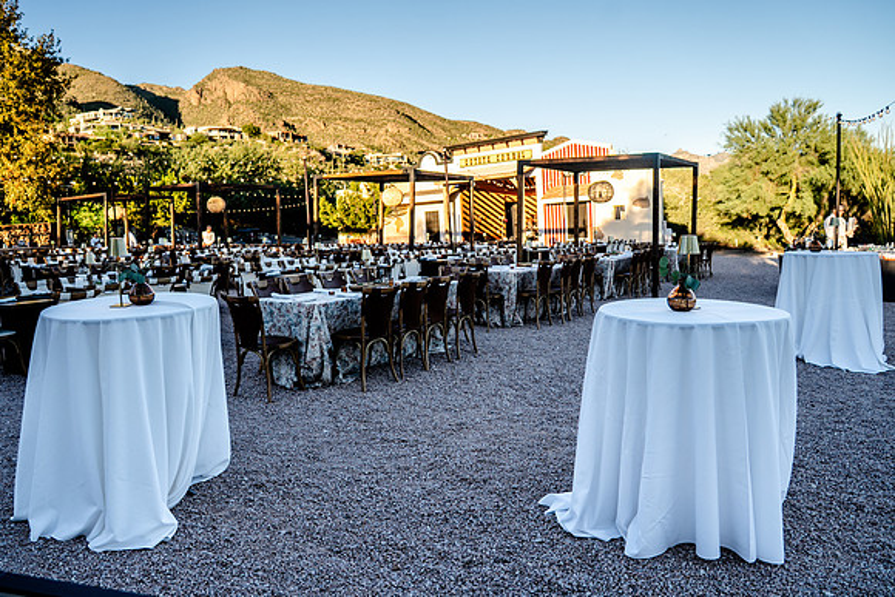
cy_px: 298
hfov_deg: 67.1
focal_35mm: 27
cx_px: 448
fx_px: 675
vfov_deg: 47.7
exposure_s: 1/200
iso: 100
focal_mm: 24
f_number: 4
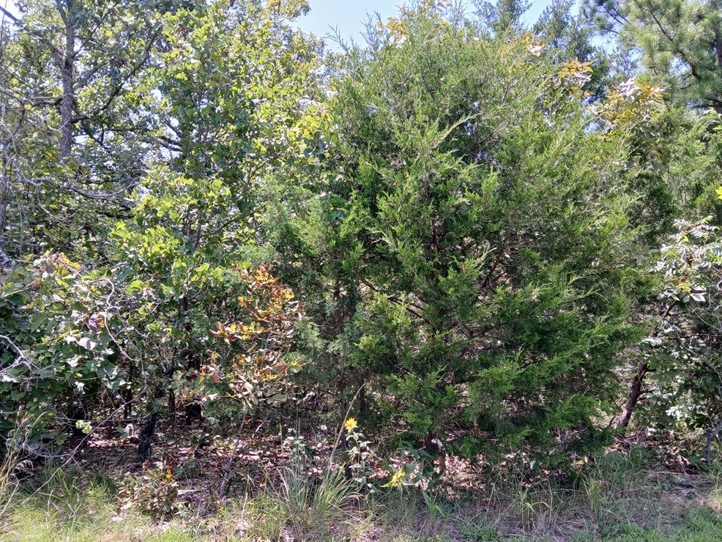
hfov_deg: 65.3
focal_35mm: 27
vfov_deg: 51.4
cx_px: 374
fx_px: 563
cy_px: 280
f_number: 1.8
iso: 25
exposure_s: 1/120
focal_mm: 3.98
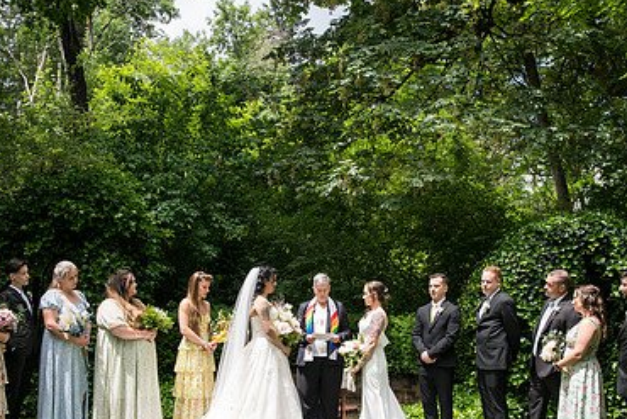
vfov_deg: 28.5
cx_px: 307
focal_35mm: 47
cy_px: 277
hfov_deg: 41.9
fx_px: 819
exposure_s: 1/400
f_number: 5.6
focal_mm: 30
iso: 320
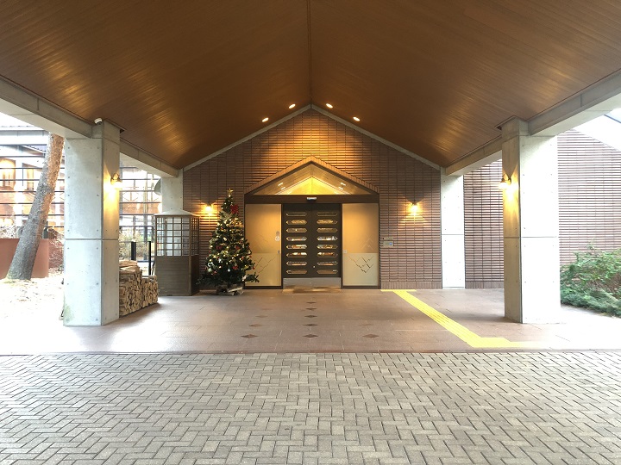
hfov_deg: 63.4
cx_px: 310
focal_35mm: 28
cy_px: 232
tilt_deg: +0.7
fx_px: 502
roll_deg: +0.2
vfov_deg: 49.7
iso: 100
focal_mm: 3.99
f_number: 1.8
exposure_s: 1/6
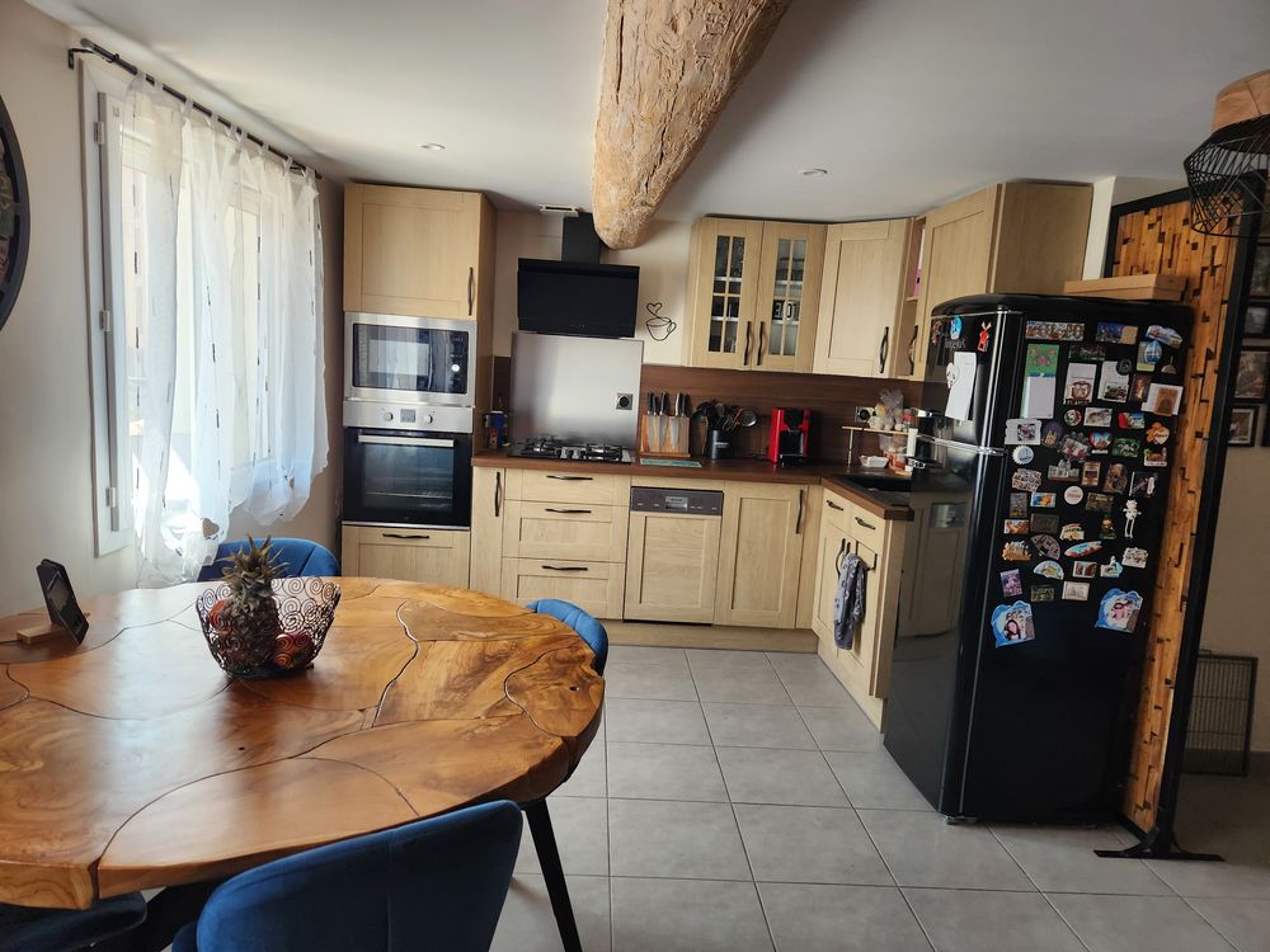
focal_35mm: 23
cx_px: 635
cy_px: 476
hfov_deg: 73.9
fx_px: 844
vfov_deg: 58.9
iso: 125
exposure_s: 1/180
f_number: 1.8
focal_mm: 5.4
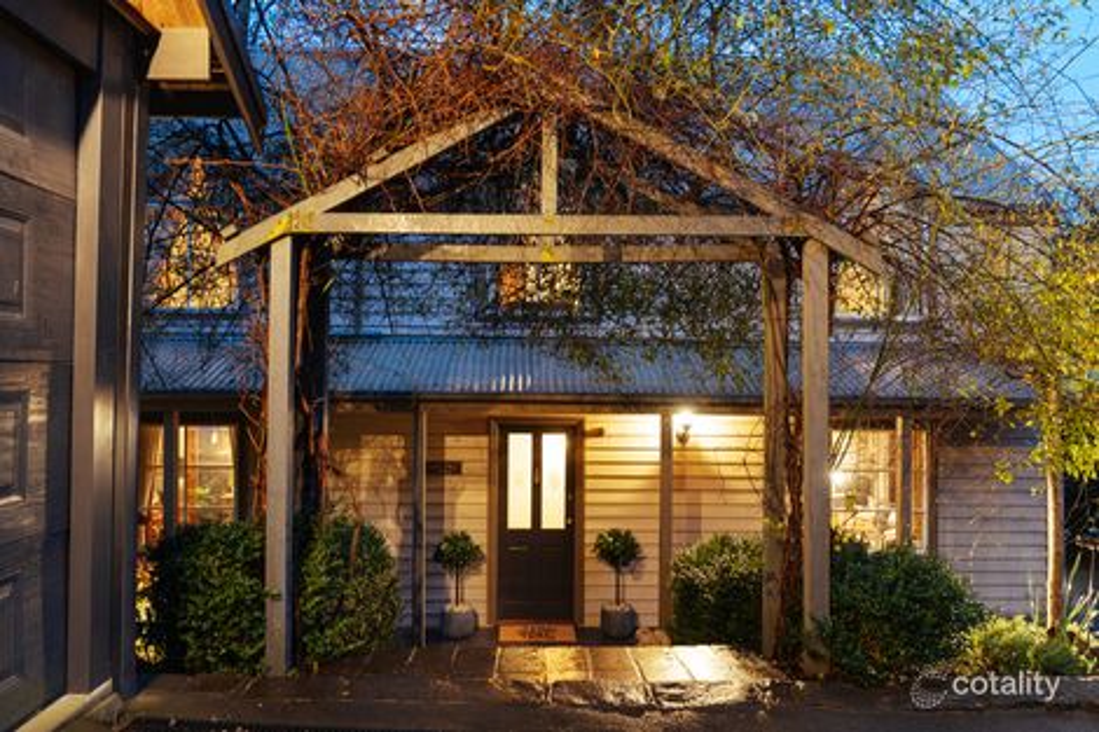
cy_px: 366
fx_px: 732
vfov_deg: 53.1
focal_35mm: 24
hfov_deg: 73.8
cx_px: 550
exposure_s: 1.6
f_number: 4
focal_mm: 24
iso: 200
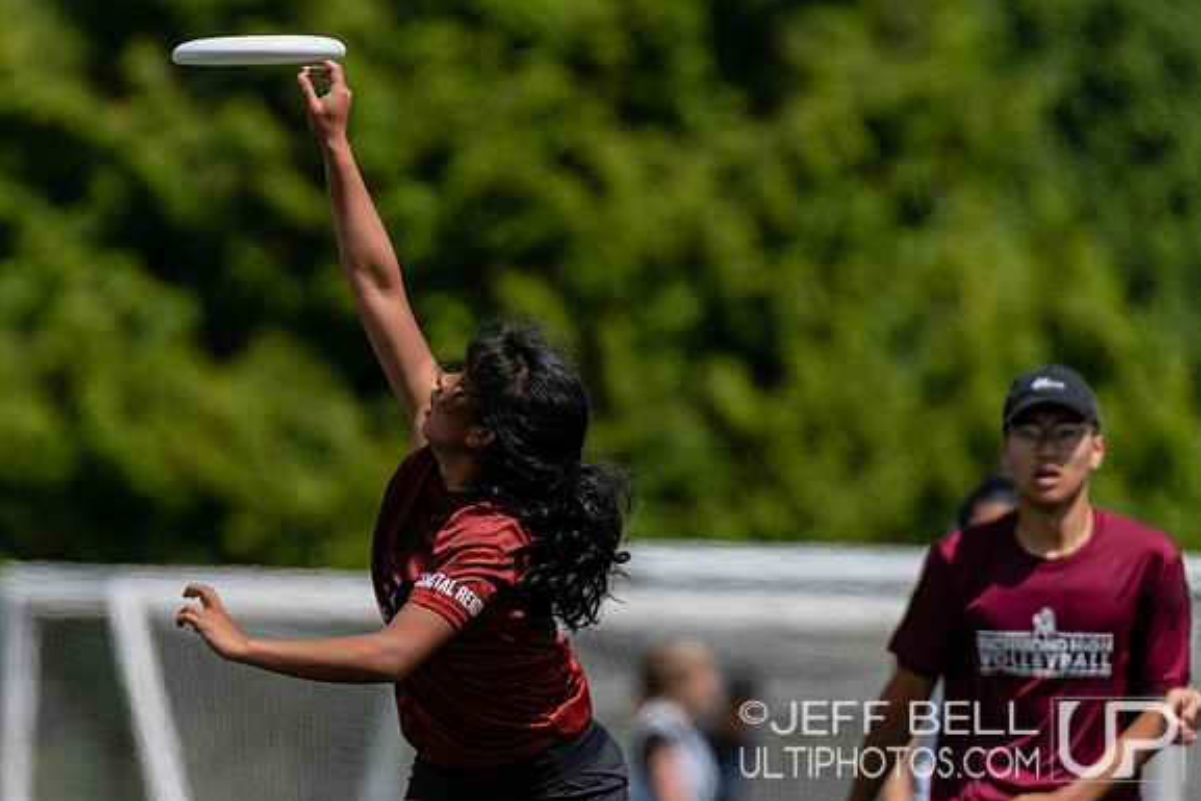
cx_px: 487
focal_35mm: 819
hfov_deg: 2.5
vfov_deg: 1.7
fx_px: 27328
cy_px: 545
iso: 200
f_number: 4
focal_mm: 400
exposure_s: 1/2000
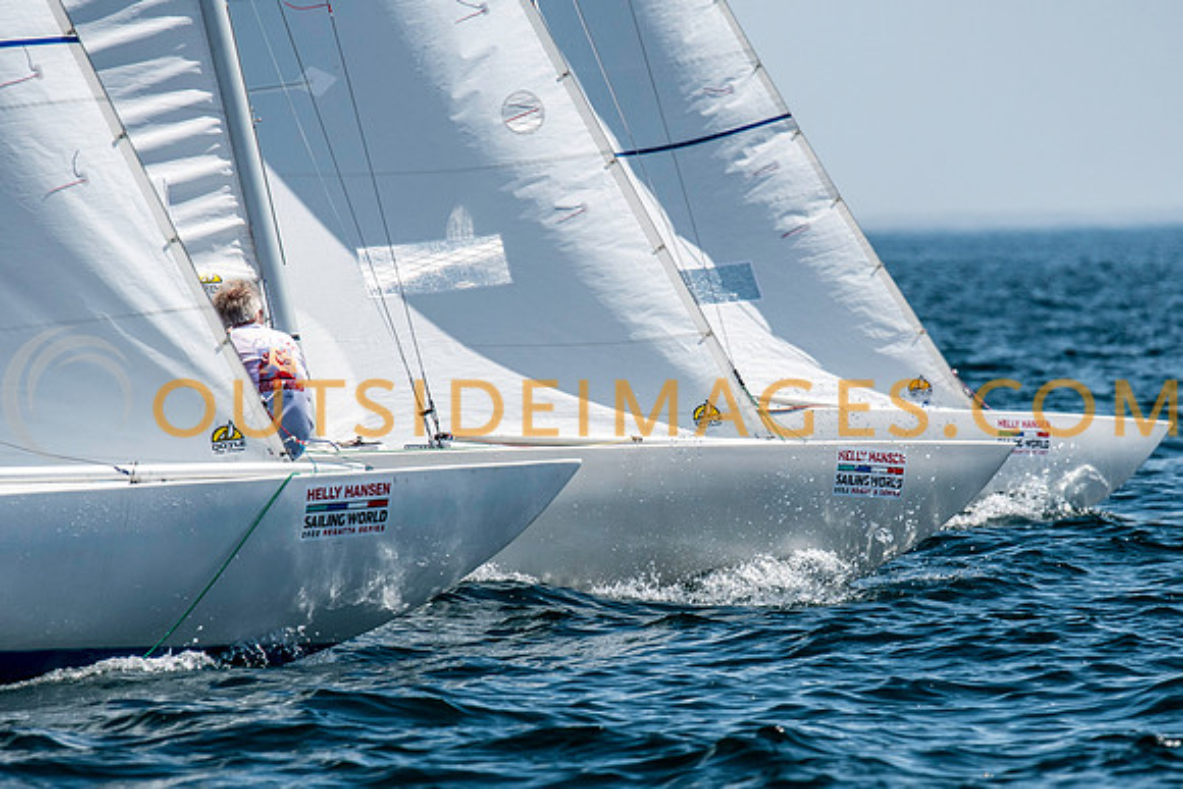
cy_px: 453
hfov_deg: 4.0
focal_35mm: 520
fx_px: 17085
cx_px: 679
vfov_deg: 2.6
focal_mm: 300
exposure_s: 1/3200
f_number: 5.6
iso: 320
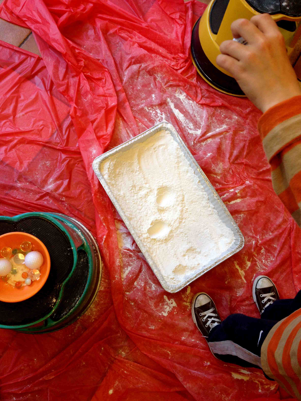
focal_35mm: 35
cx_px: 150
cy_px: 200
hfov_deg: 40.7
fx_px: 406
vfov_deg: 52.6
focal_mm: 4.28
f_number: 2.4
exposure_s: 1/120
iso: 80
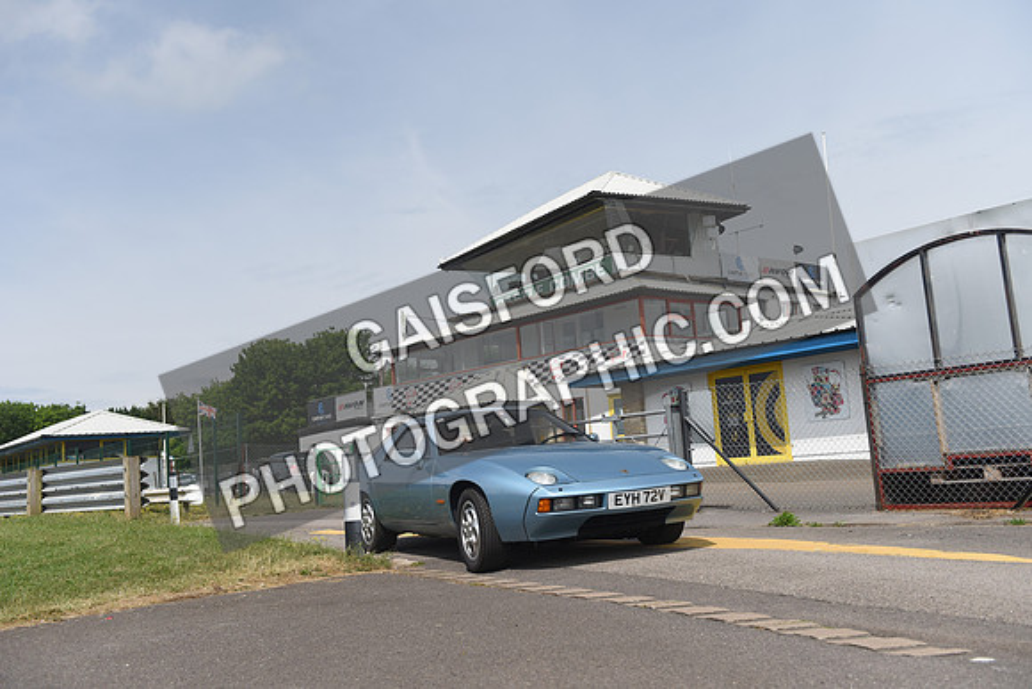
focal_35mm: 36
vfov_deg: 36.9
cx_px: 516
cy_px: 344
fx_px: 1032
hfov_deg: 53.1
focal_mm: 36
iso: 360
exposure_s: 1/1000
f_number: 5
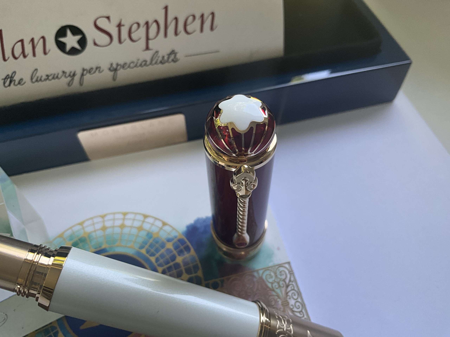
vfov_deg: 48.2
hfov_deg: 61.7
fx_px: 377
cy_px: 168
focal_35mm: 29
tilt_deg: -55.3
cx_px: 225
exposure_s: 1/122
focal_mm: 3
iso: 64
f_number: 1.8
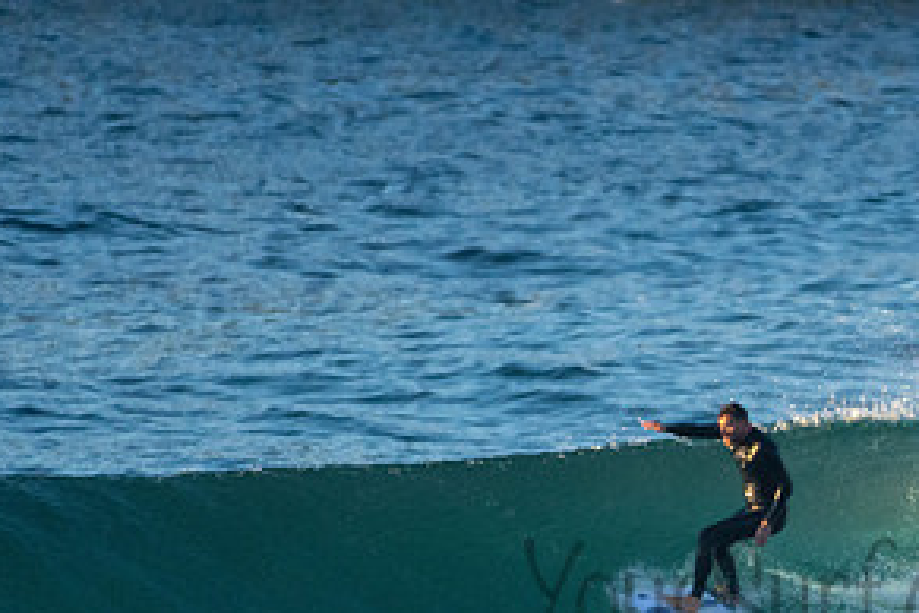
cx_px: 850
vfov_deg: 0.9
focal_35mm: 1497
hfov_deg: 1.4
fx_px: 38212
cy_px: 561
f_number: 5.6
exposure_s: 1/2000
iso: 1600
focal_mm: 500
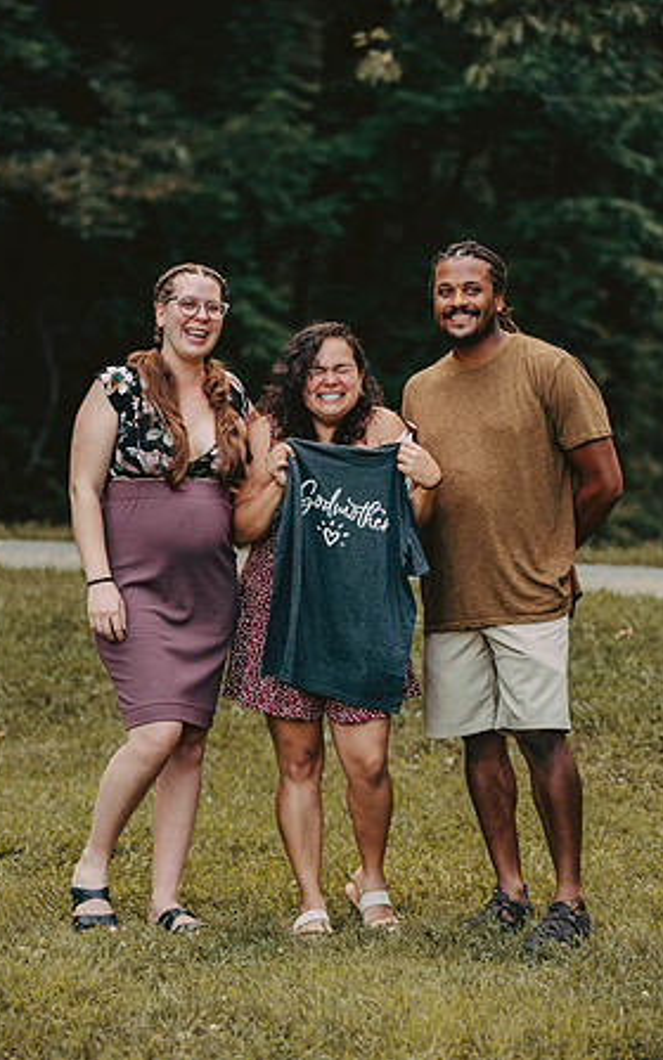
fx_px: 3614
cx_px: 322
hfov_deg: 10.5
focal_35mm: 125
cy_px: 530
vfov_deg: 16.7
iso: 250
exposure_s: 1/125
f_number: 3.5
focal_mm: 122
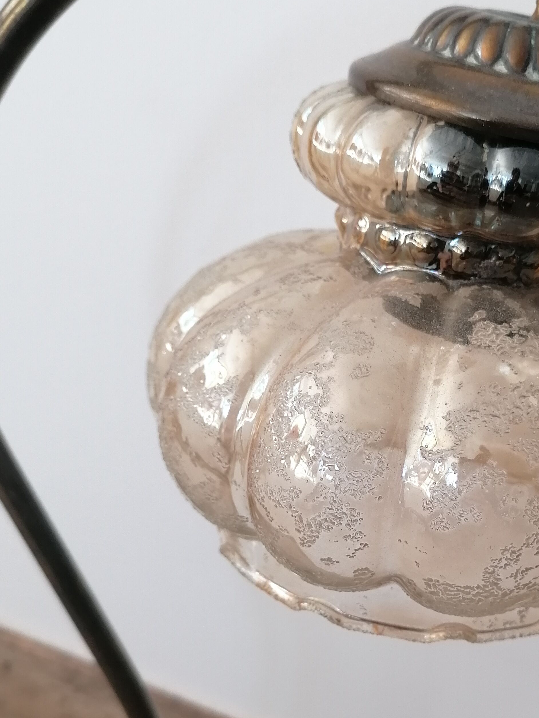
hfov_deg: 33.1
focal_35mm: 43
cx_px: 383
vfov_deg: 43.6
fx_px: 893
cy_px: 440
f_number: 1.8
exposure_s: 1/50
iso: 100
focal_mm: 4.75
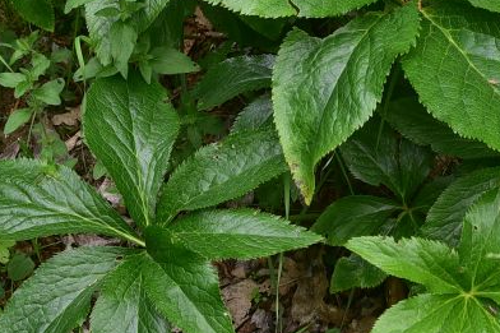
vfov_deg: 8.2
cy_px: -38
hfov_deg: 12.3
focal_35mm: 166
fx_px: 2304
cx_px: 415
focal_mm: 50
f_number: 6.3
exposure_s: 1/125
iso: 250
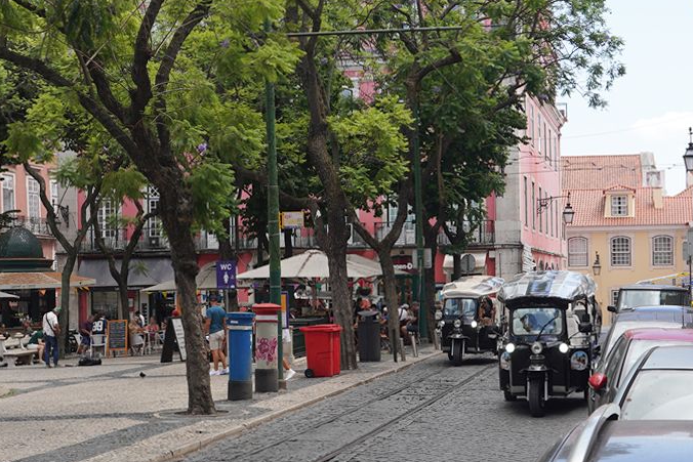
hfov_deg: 28.4
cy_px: 249
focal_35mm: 71
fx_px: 1367
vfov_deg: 19.2
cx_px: 316
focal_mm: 24
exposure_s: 1/100
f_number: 8
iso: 100
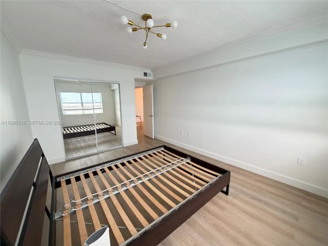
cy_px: 123
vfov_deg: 85.7
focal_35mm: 14
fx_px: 133
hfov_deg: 102.1
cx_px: 164
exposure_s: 1/121
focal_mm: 2.22
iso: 250
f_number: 2.2
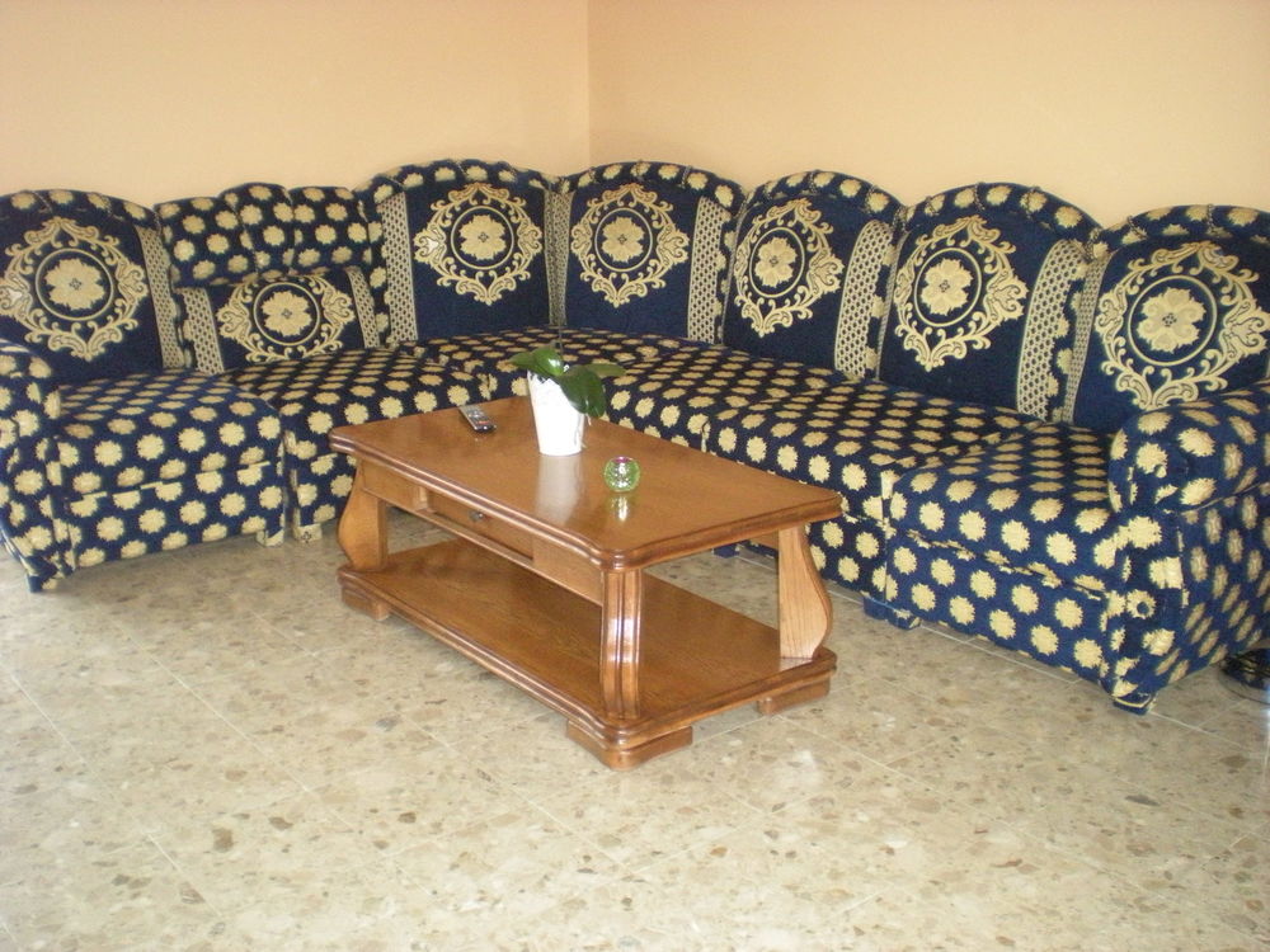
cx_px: 635
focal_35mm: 38
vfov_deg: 37.7
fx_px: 1394
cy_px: 476
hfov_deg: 49.0
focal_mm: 6.3
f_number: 3.1
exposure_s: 1/60
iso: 605
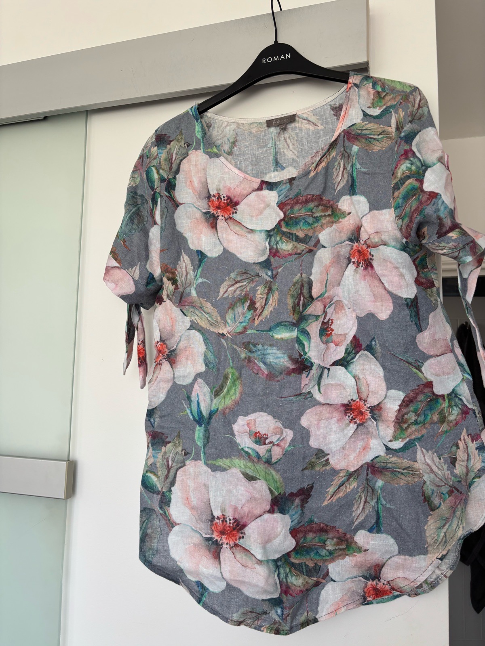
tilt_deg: +5.2
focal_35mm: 26
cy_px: 323
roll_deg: -1.1
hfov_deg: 53.1
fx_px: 486
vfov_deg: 67.3
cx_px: 242
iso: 50
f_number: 1.6
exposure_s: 1/304
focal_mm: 5.96
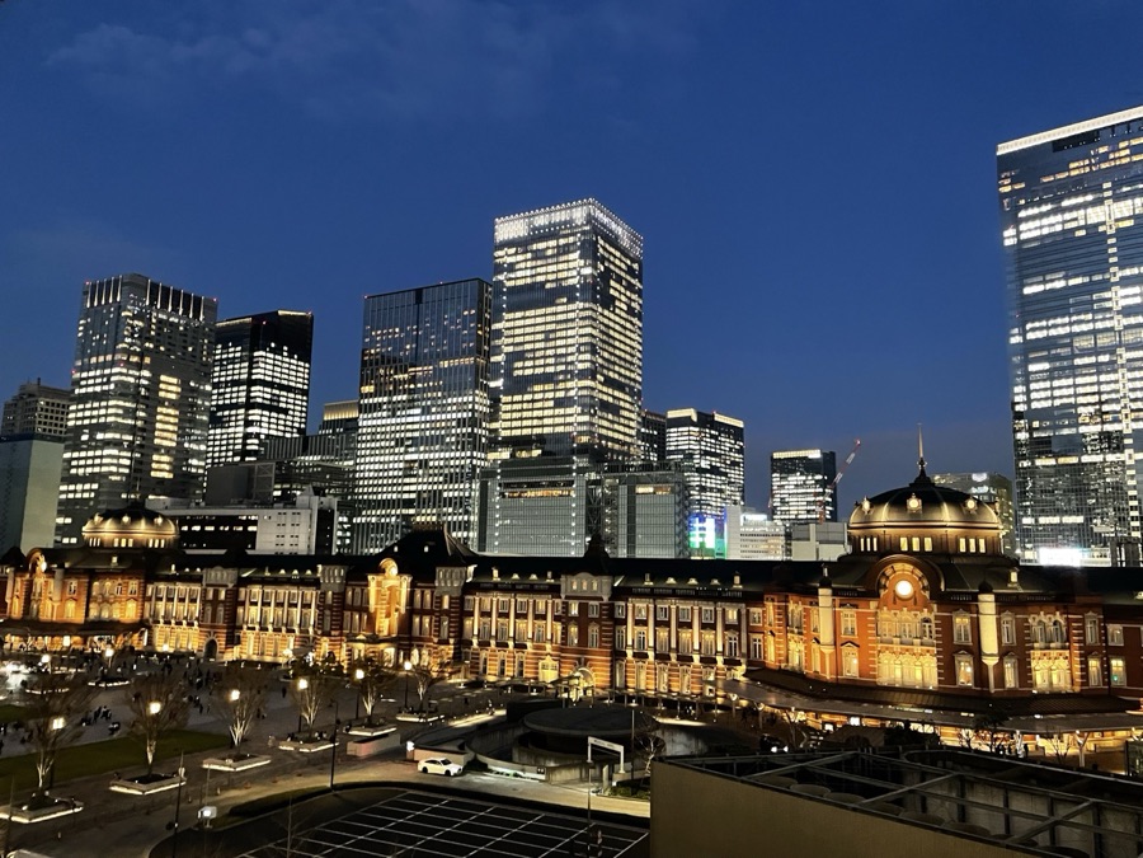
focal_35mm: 26
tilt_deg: +9.1
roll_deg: -1.0
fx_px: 859
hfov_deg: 67.3
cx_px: 572
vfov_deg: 53.1
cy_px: 429
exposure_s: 1/25
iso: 500
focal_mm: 4.2
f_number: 1.6
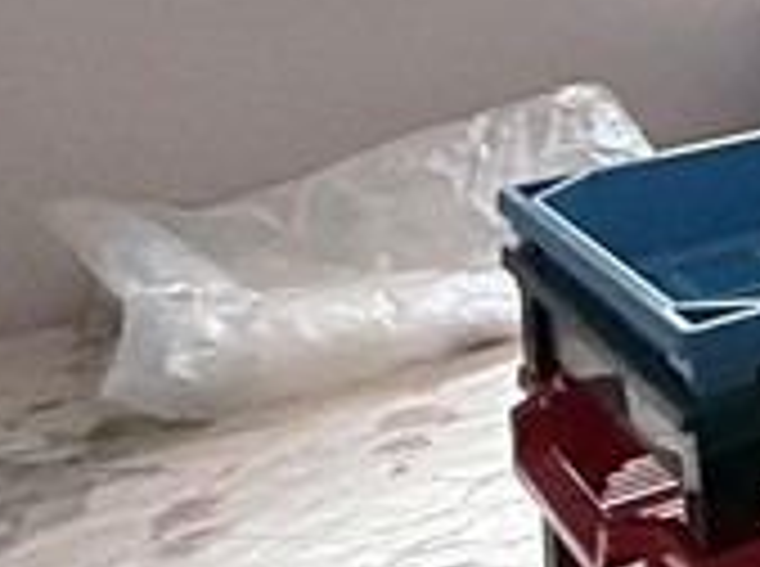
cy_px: -324
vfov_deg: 15.7
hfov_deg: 14.9
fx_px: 1862
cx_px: 1799
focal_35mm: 85
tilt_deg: -3.5
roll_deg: -0.5
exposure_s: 1/60
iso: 500
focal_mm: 2.22
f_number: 2.2
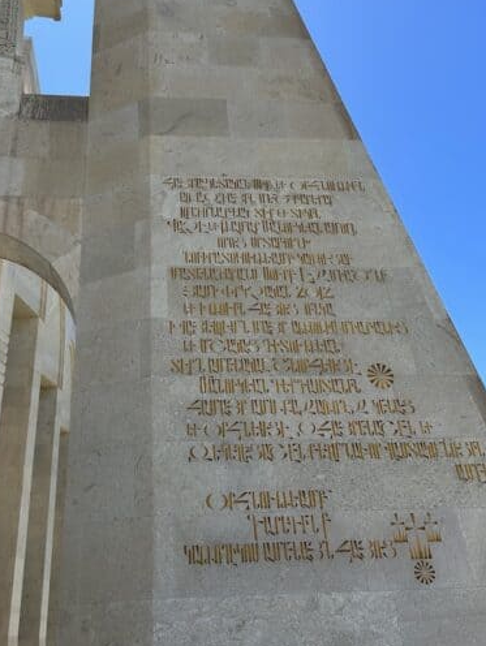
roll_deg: +3.9
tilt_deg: +31.3
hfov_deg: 42.8
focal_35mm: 33
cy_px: 271
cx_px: 191
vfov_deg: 55.0
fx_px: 617
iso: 50
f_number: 1.5
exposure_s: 1/2252
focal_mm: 5.7
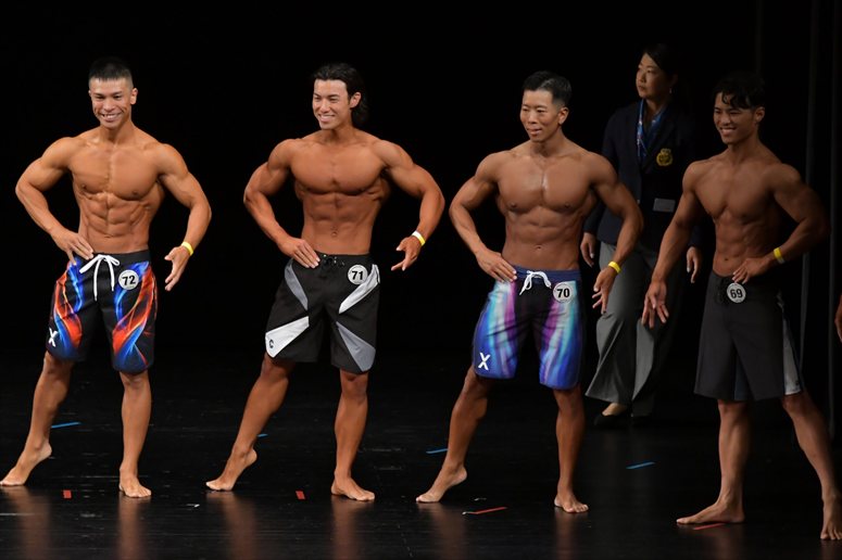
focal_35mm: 255
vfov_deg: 5.4
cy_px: 280
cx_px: 421
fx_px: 5961
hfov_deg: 8.1
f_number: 5.6
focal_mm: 170
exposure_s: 1/400
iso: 3200
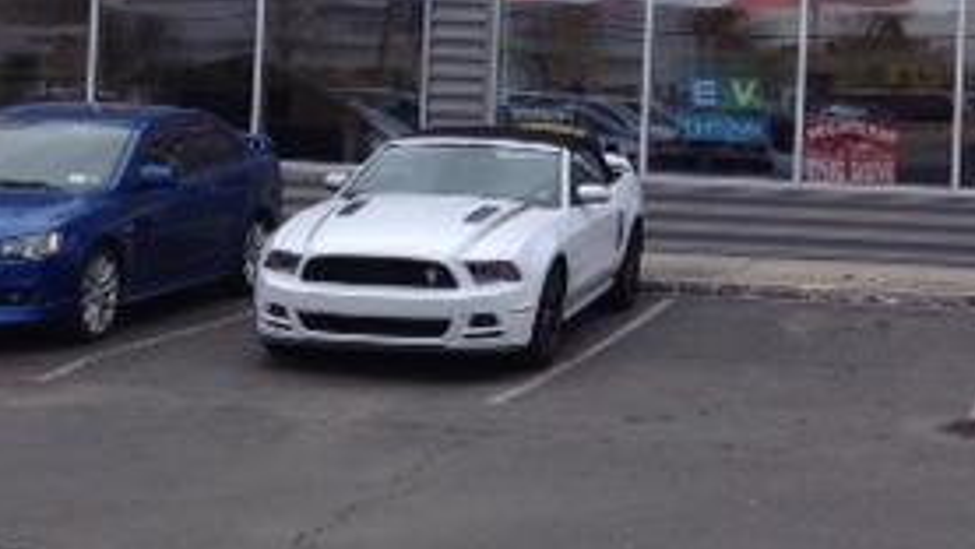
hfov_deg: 23.7
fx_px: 2276
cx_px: 834
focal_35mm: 88
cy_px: 46
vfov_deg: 13.6
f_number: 2.4
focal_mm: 4.28
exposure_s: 1/560
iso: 50
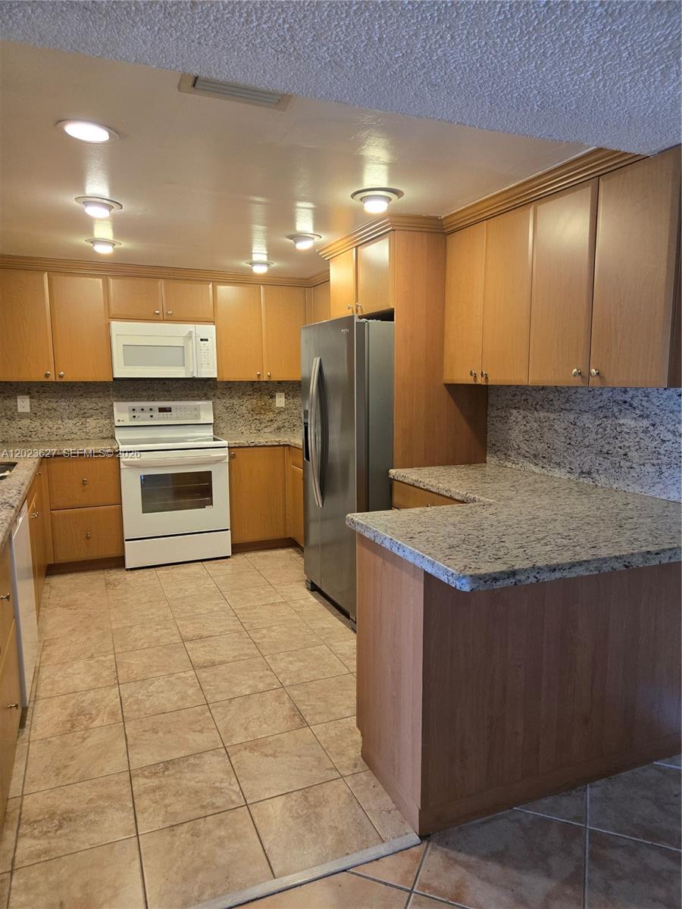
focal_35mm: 23
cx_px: 341
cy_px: 454
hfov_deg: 58.9
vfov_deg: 73.9
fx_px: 604
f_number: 1.8
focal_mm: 5.4
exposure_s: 1/120
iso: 320
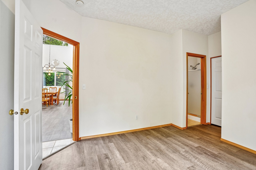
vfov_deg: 73.7
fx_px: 114
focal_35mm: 16
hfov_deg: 96.7
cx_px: 128
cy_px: 85
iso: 400
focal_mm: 16
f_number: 8
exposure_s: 1/15
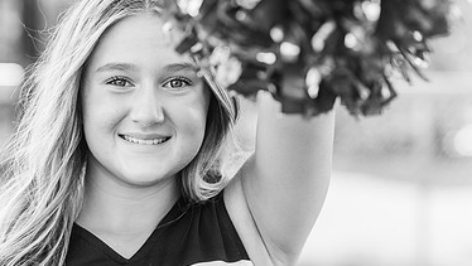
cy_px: 151
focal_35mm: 138
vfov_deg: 8.8
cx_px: 158
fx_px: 1728
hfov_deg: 15.5
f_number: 2.8
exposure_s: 1/500
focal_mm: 85
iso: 200
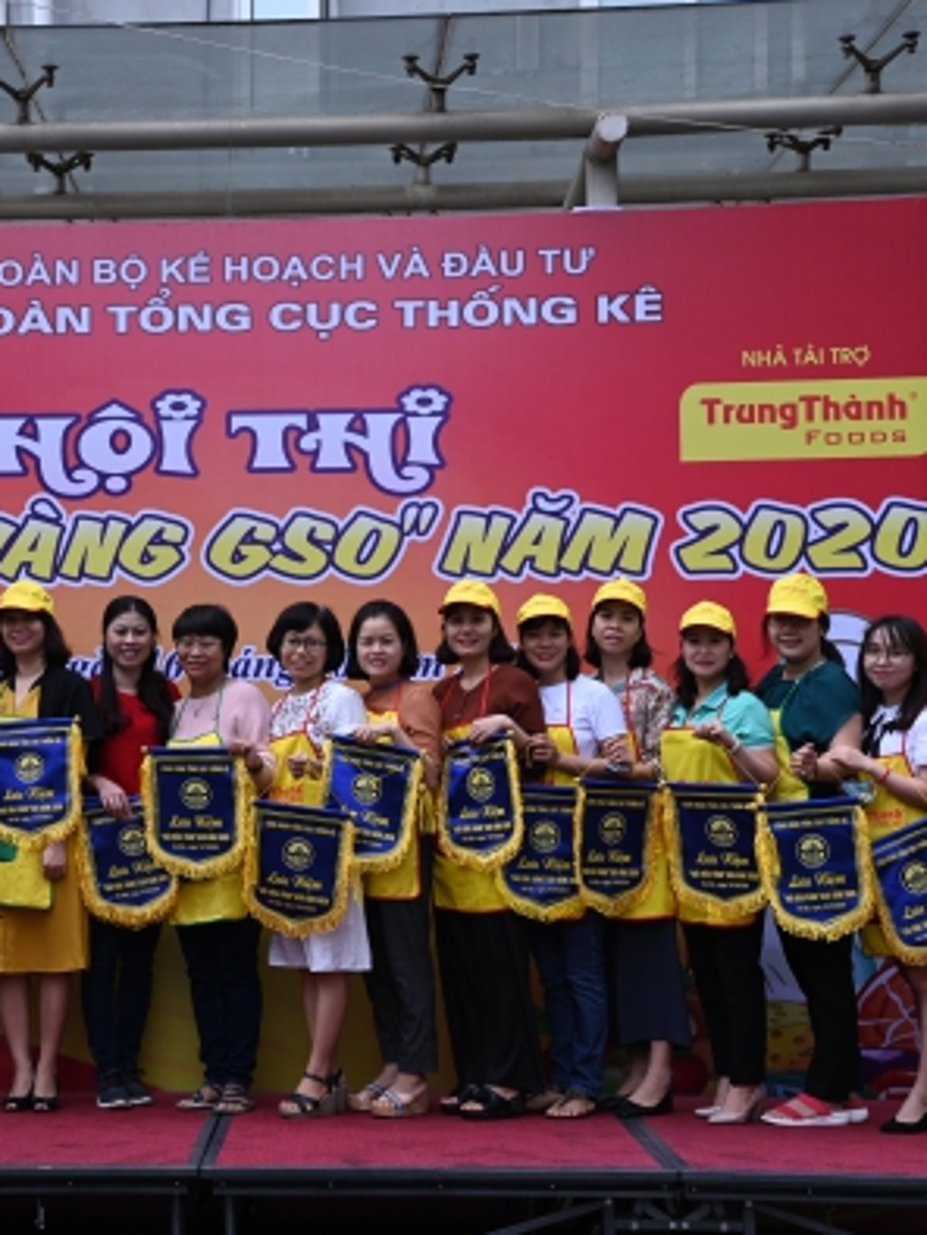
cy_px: 622
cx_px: 152
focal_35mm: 73
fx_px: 2604
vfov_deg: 26.7
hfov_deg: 19.9
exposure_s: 1/250
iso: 1000
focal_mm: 50
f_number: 8
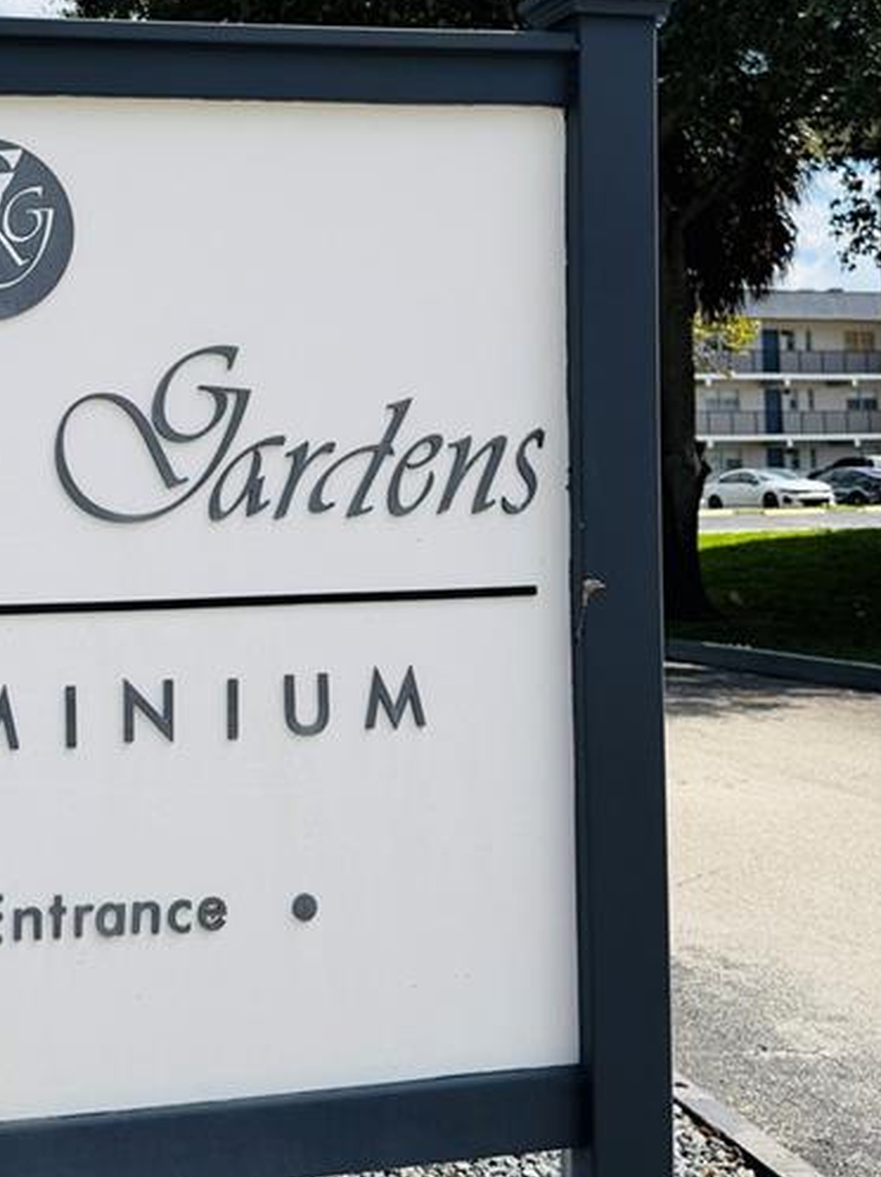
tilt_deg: +3.3
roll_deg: +1.3
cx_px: 175
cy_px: 362
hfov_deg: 24.8
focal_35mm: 58
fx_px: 1971
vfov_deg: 32.9
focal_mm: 6.76
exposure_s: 1/5319
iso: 80
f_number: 1.78
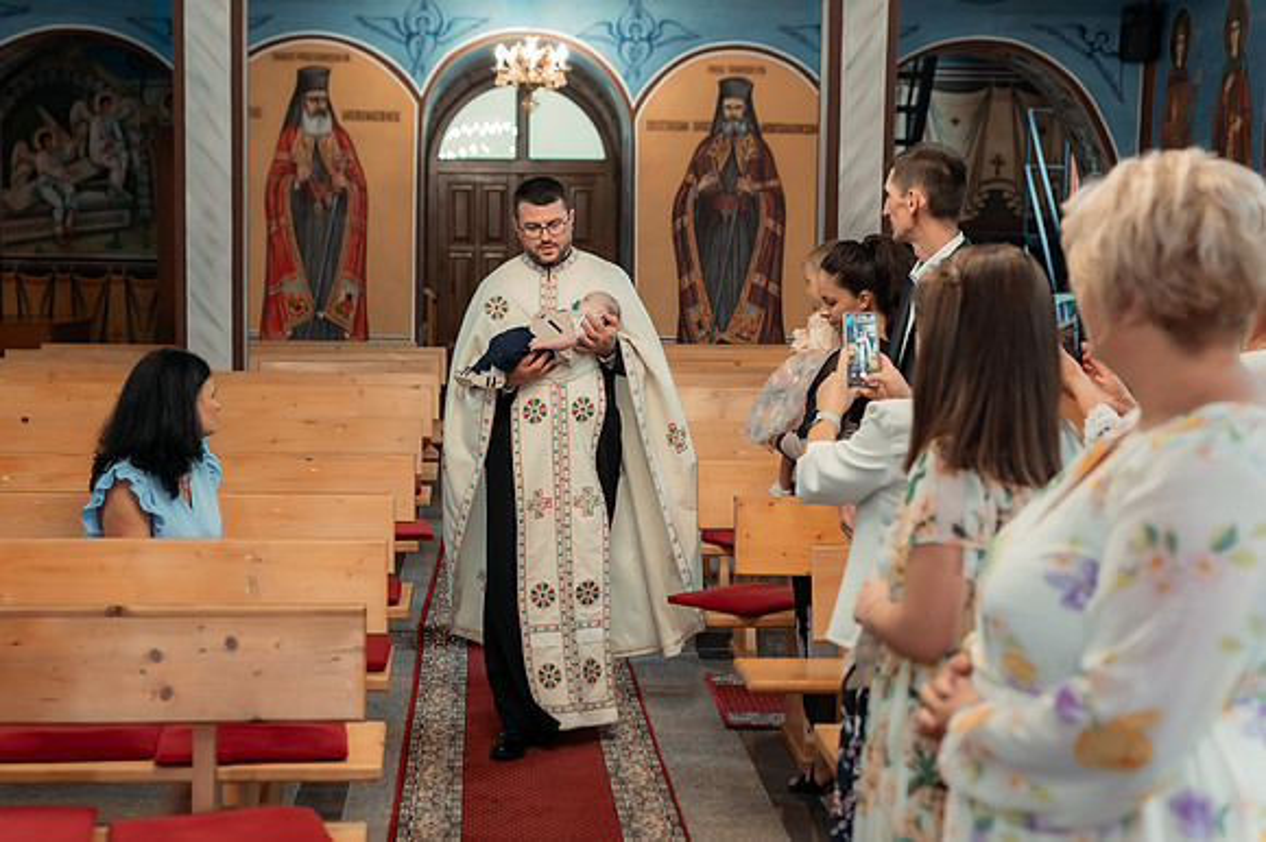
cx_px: 566
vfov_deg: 24.4
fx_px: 1944
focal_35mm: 55
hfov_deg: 36.0
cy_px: 376
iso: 1600
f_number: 3.5
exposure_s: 1/200
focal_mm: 50
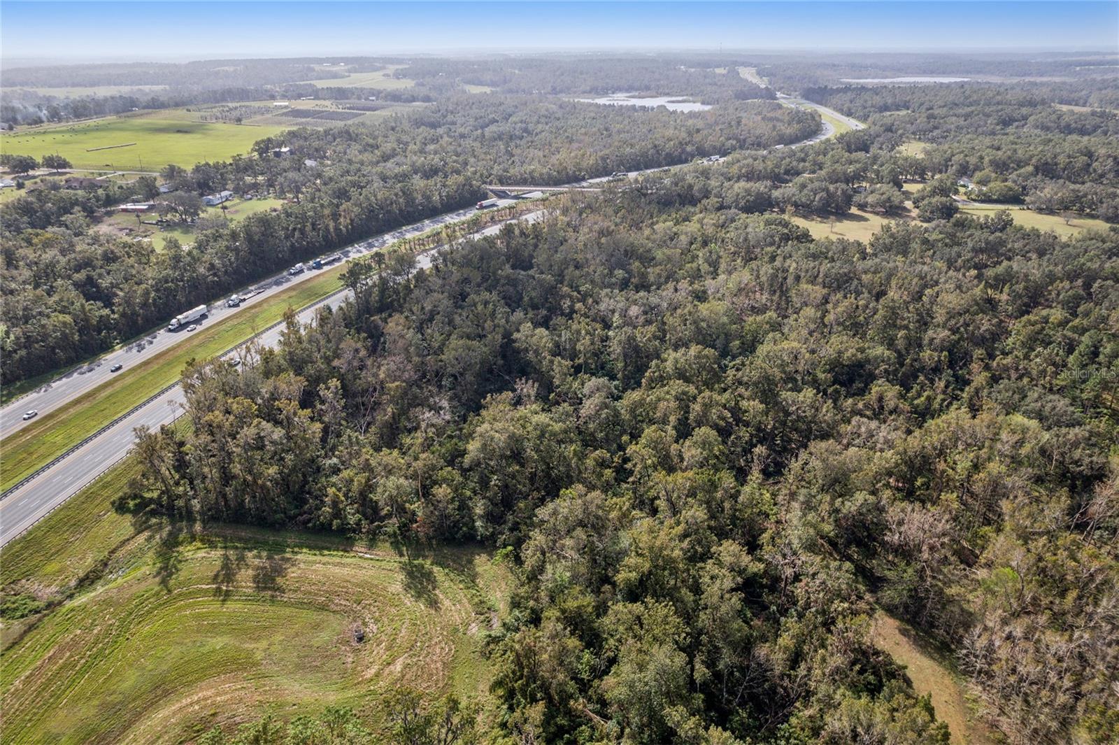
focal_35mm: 22
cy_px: 372
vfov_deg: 57.2
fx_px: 683
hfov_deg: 78.6
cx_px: 560
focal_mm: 8.4
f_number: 2.8
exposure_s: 1/1600
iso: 100
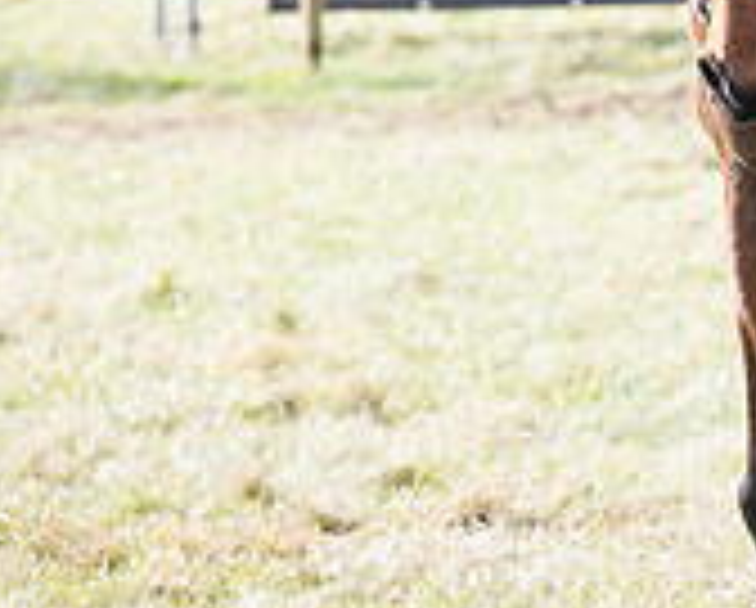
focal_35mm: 508
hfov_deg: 3.8
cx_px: 718
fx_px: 11386
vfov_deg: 3.1
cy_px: -171
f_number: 5
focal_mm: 135
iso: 400
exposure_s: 1/1000
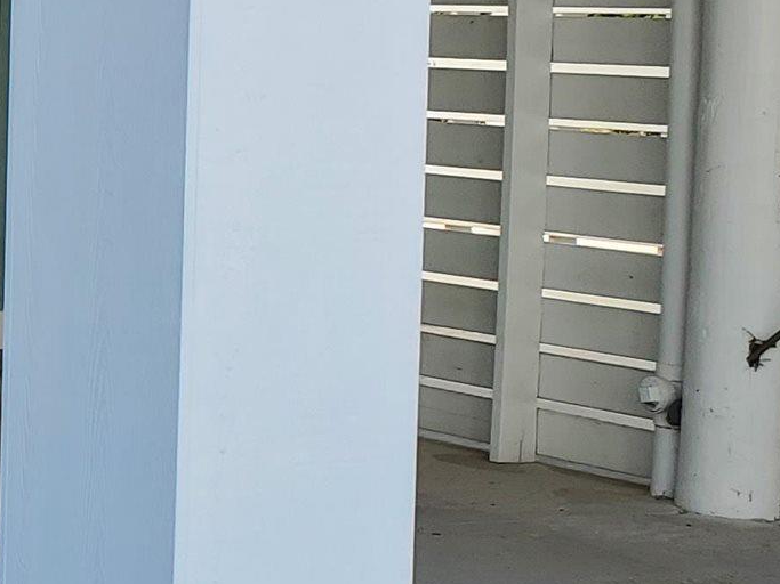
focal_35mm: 117
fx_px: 2636
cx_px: -707
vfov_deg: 12.6
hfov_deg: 14.4
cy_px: 51
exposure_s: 1/483
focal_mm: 4.3
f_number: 2.4
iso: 50
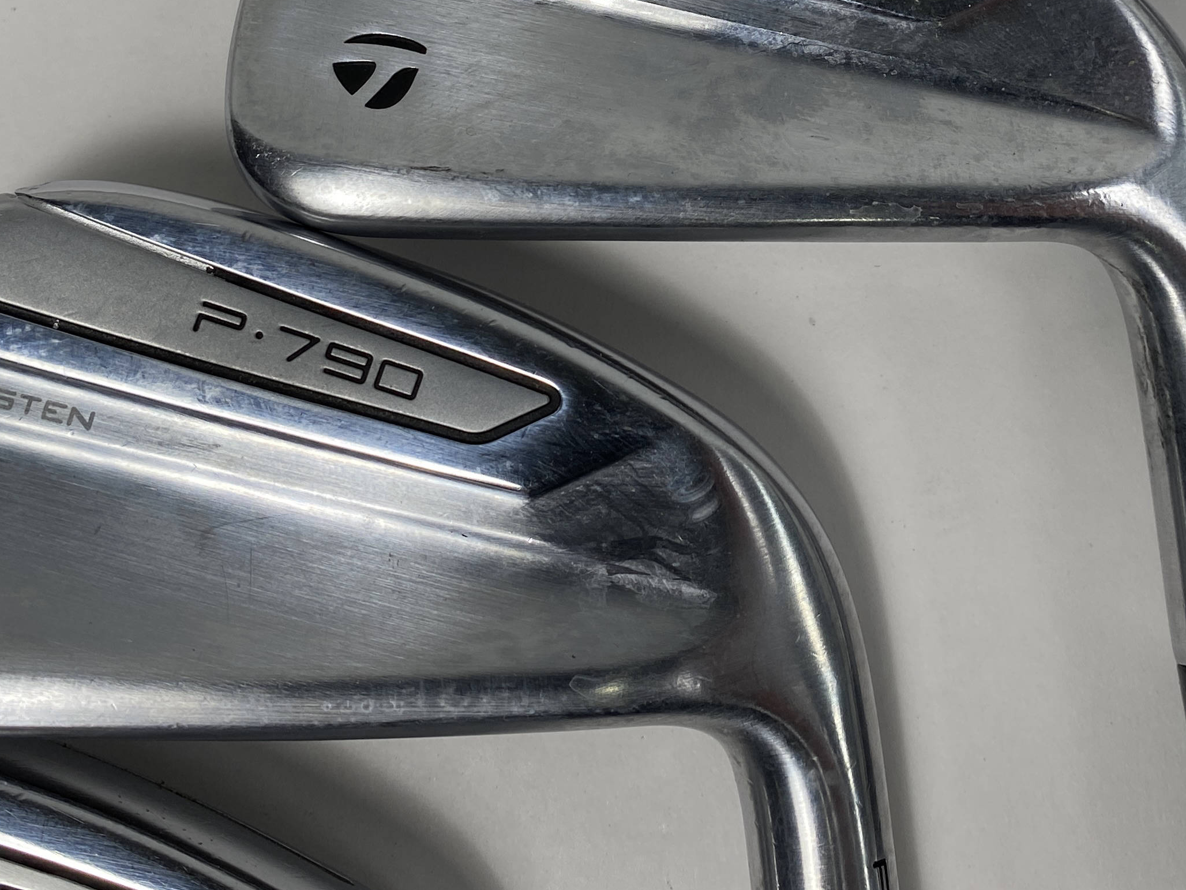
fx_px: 1747
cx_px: 730
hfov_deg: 37.3
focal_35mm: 51
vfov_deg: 27.7
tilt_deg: -79.1
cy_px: 117
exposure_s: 1/339
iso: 32
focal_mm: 4.25
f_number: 1.8
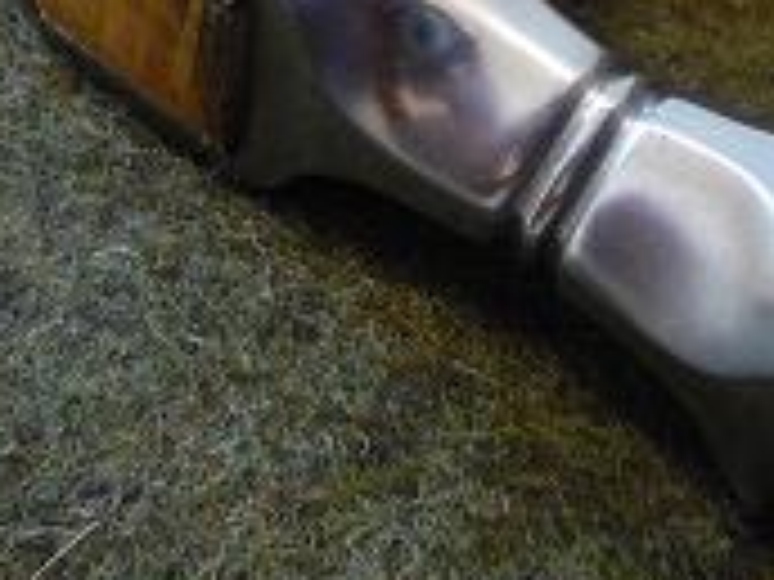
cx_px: 400
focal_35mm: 76
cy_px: -36
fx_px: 1699
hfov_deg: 25.7
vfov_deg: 18.7
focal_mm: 5.2
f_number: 3.3
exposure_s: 1/10
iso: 400
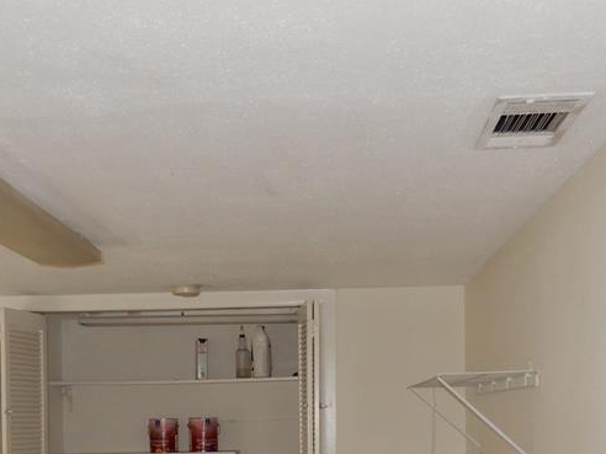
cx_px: 259
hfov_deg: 38.1
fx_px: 875
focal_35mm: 50
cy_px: 452
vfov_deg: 27.5
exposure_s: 1/30
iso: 200
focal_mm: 4.3
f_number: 3.4
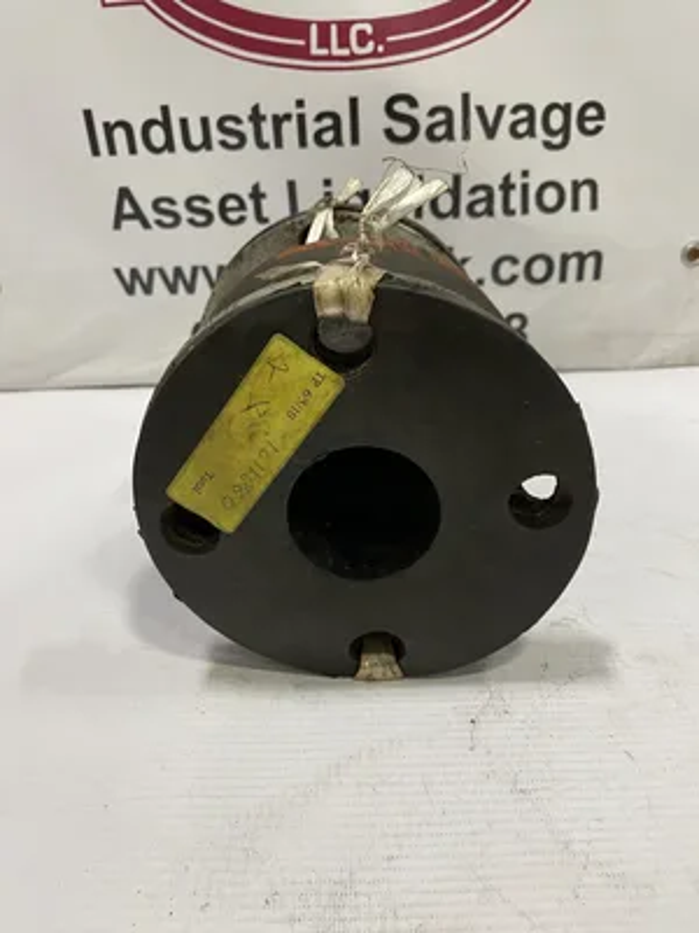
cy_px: 466
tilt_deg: -27.5
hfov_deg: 53.1
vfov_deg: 67.3
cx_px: 350
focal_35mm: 26
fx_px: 700
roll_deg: +1.7
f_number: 1.6
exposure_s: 1/60
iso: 125
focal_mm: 4.2
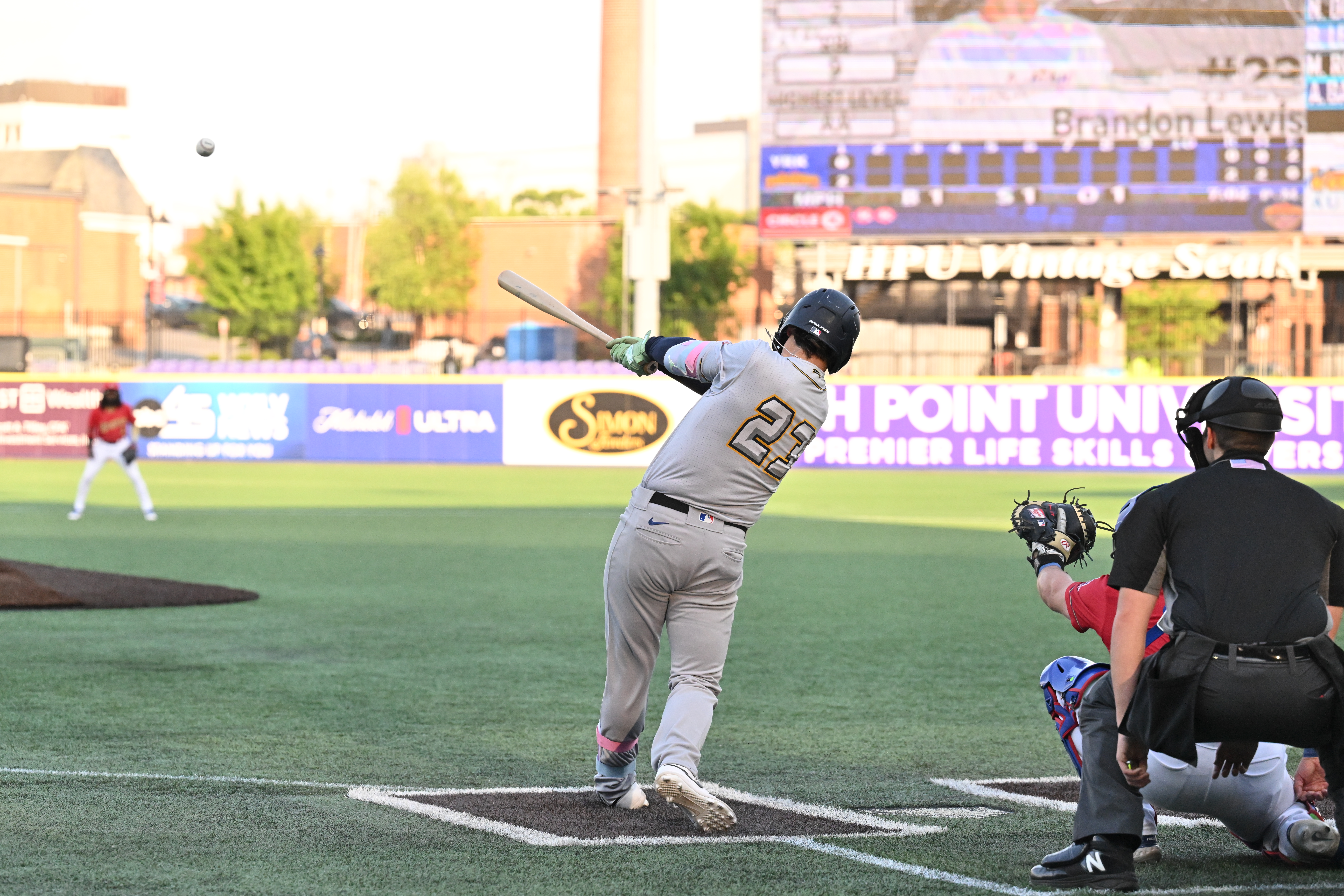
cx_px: 672
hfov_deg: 16.4
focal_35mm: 125
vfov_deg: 11.0
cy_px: 448
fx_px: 4666
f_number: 4.5
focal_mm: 125
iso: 4000
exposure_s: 1/5000
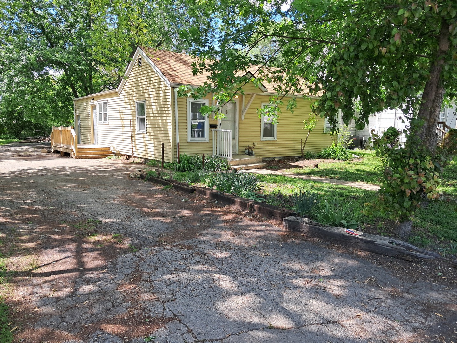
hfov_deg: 65.3
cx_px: 228
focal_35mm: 27
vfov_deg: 51.4
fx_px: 356
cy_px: 172
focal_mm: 4
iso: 50
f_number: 1.8
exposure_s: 1/239
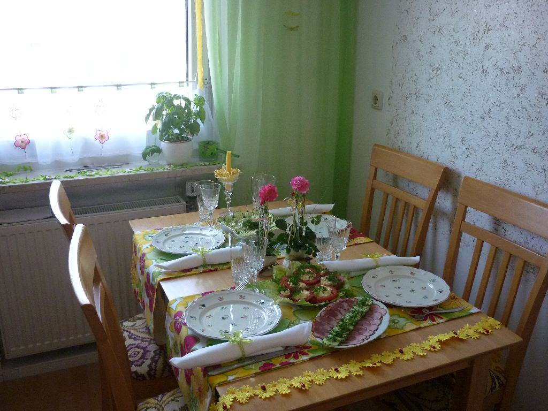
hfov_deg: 55.4
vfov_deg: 42.9
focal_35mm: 33
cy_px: 206
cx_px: 274
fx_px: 522
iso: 320
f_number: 2.8
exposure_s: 1/125
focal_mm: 5.5
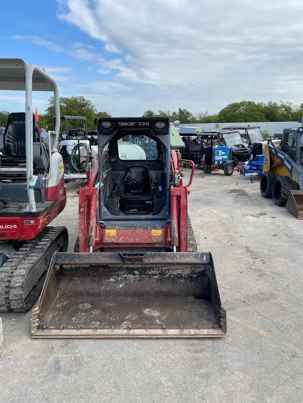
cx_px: 152
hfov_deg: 53.1
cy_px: 202
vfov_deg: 67.3
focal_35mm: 26
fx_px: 303
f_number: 1.8
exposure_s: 1/1653
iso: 32
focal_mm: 4.25
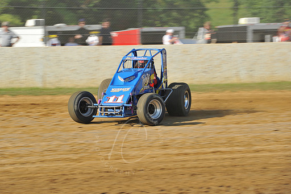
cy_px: 88
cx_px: 128
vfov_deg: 6.2
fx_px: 1786
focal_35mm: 221
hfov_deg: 9.3
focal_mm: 195
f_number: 10
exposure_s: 1/320
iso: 320
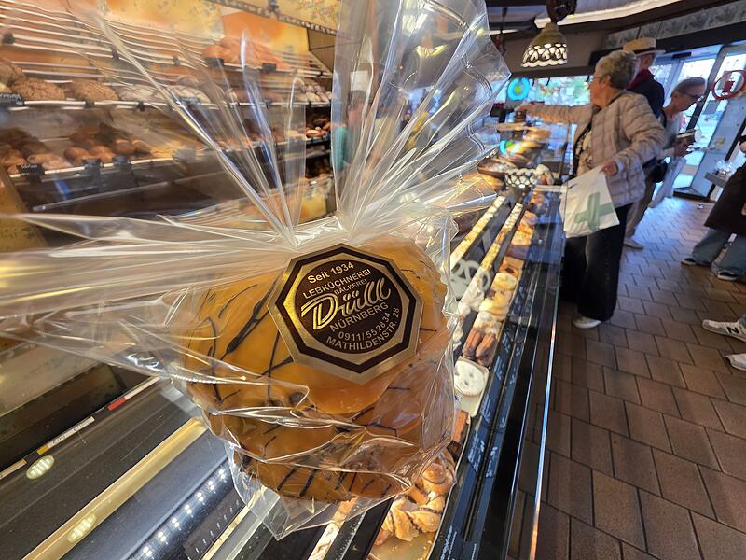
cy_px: 280
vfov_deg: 89.9
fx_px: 280
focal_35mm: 13
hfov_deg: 106.2
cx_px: 373
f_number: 1.9
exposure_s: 1/100
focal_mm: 2.2
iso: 100
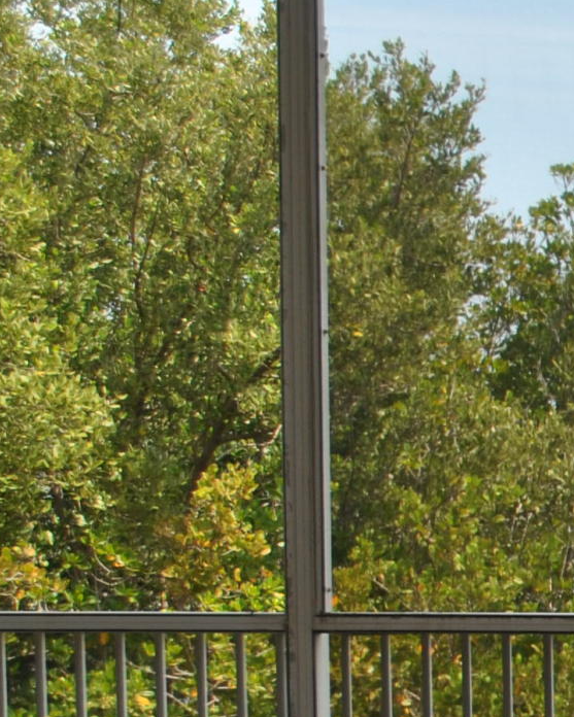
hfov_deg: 8.7
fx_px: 3354
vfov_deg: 12.1
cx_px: 1463
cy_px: 726
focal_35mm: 158
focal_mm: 26
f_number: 5.6
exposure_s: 1/200
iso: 100
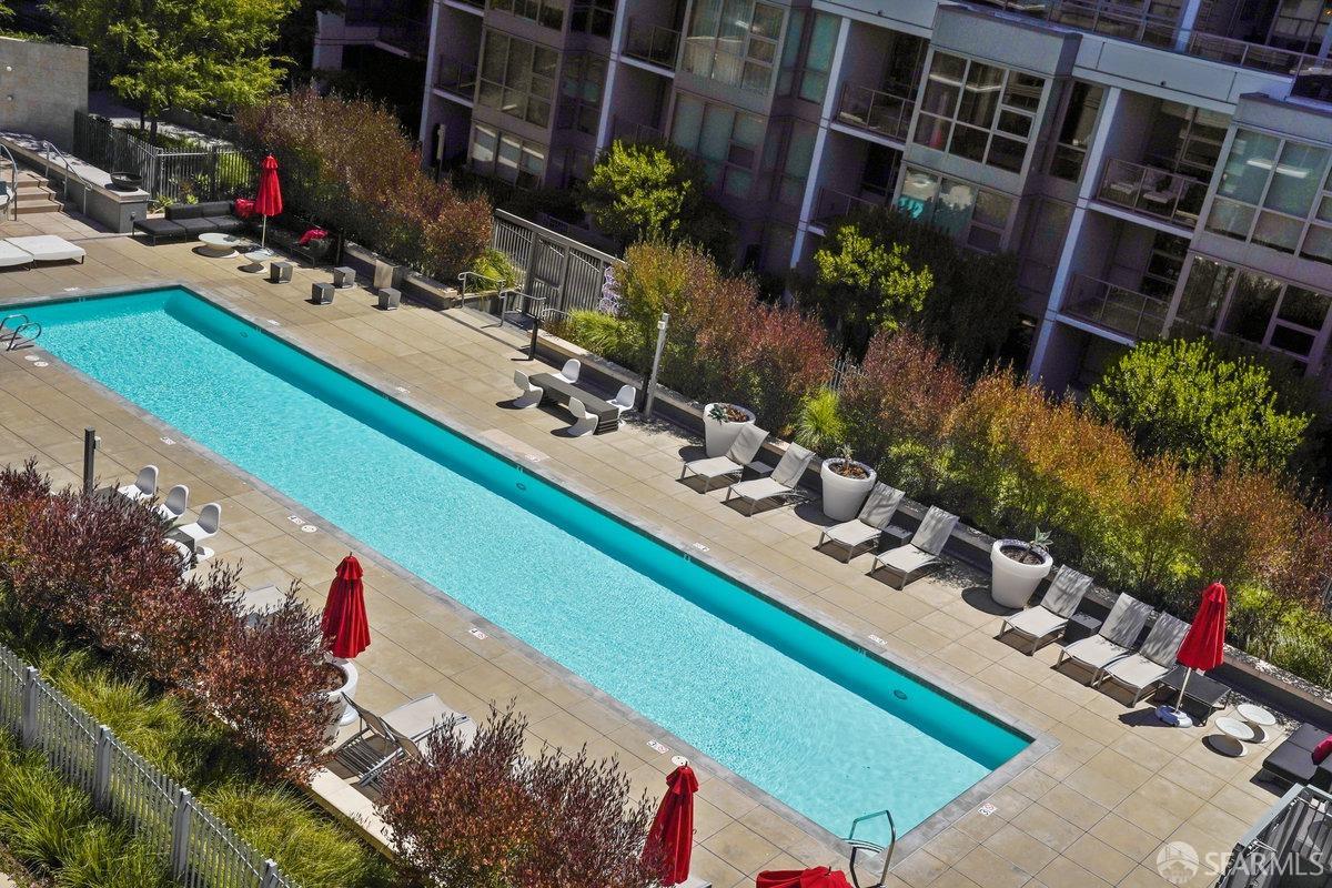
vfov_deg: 31.9
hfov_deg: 46.4
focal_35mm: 42
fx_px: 1554
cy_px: 444
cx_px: 666
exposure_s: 1/5000
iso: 800
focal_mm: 42
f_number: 9
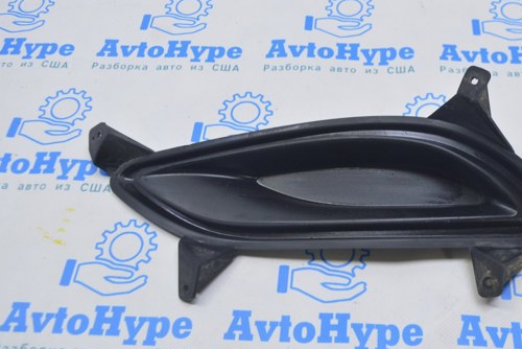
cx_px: 326
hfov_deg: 42.4
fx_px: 667
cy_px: 156
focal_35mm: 46
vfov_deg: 29.3
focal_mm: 24
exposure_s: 1/20
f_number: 5.6
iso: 400
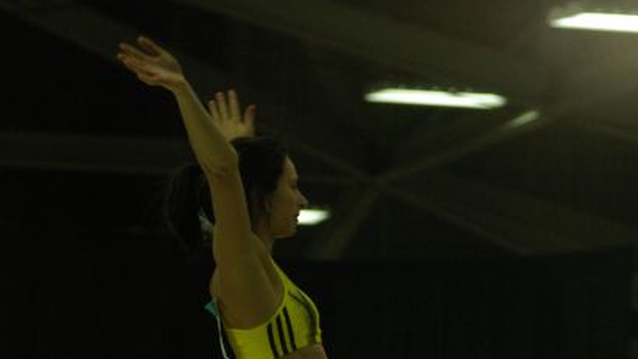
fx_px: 9867
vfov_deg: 2.1
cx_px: 341
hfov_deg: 3.7
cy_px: 303
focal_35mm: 583
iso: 800
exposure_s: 1/125
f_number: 6.3
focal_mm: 190
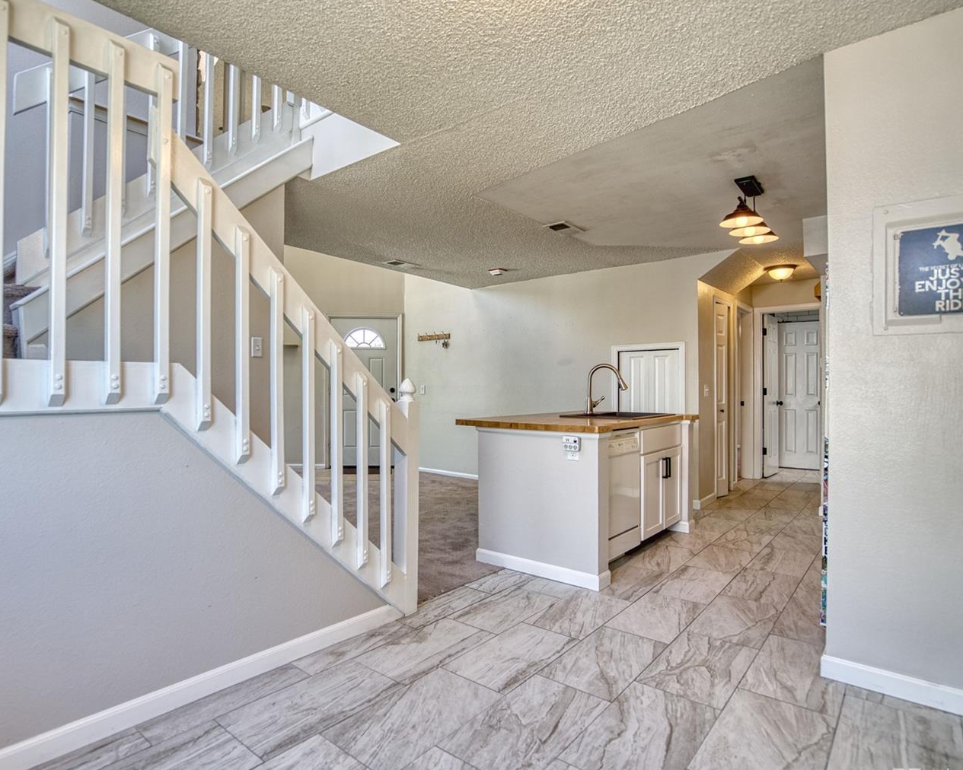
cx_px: 407
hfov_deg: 82.7
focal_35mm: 19
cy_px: 387
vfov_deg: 70.9
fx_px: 542
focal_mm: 16
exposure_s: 1/80
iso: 500
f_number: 4
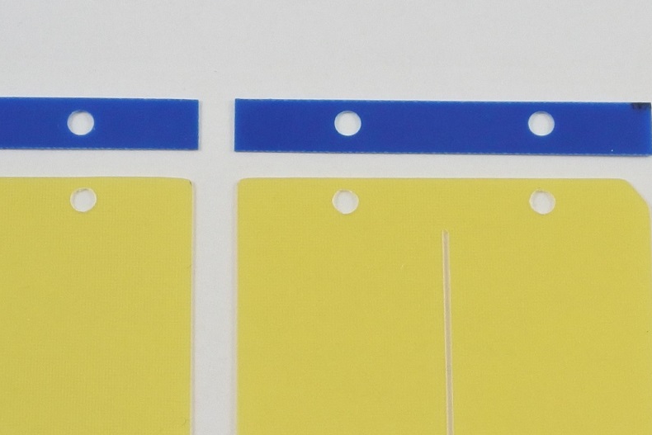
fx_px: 1685
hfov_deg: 21.8
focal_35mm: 93
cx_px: 208
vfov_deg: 14.5
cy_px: 404
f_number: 4
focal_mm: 13.7
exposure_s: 1/200
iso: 400
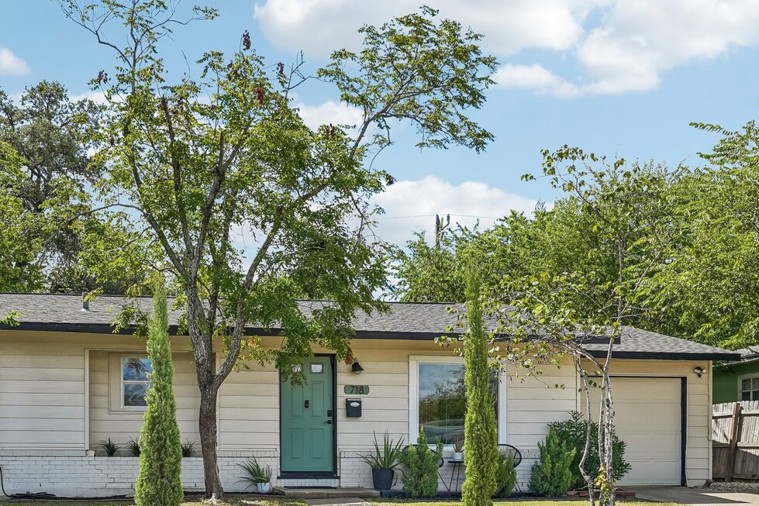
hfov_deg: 40.8
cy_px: 397
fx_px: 1012
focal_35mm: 48
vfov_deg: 27.6
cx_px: 281
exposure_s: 1/200
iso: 100
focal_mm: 29
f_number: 8
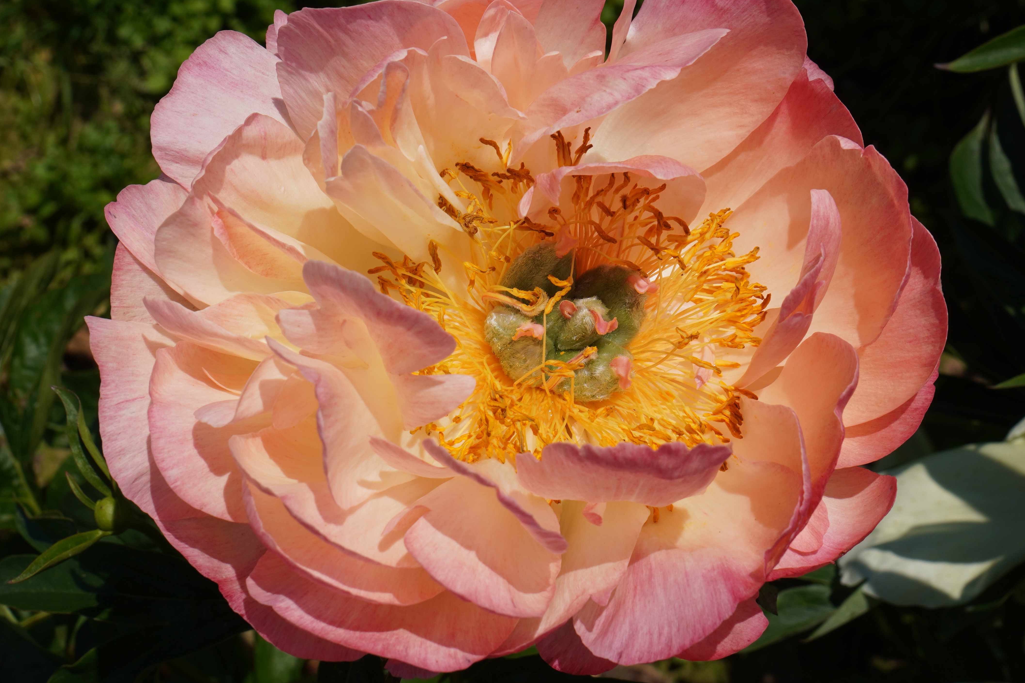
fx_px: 1936
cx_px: 513
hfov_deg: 29.7
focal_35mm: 68
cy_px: 302
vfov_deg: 20.0
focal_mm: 32
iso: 100
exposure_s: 1/400
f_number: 10
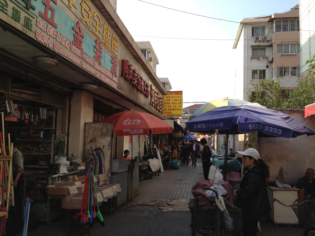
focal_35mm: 35
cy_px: 118
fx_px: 318
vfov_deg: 40.7
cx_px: 158
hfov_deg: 52.6
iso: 64
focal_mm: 4.28
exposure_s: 1/935
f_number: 2.4
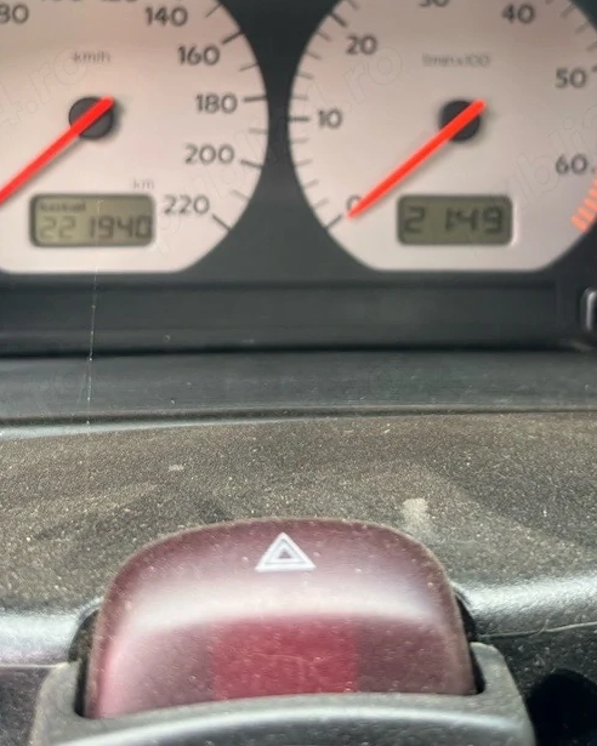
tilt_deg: -25.2
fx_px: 1215
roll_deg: -1.9
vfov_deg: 33.5
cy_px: 192
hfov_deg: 27.6
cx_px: 352
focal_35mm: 55
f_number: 1.5
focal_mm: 5.7
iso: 100
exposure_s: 1/121
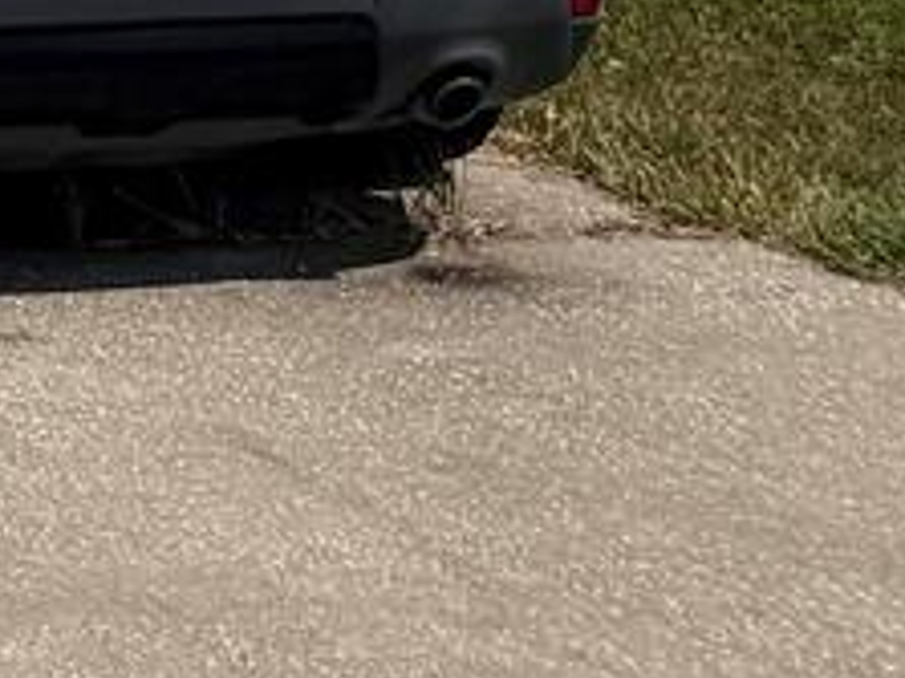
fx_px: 4494
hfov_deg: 8.6
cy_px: -1092
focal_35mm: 172
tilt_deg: +3.7
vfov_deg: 7.8
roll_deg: +0.8
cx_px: -2191
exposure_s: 1/11905
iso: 80
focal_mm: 6.76
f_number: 1.78
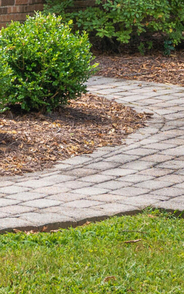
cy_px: -110
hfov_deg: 7.0
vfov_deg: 12.1
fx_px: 1341
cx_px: -376
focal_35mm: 167
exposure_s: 1/125
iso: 320
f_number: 7.1
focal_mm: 32
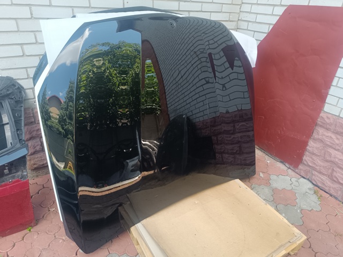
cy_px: 128
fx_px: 238
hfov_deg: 71.6
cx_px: 172
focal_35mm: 24
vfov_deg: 56.8
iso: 194
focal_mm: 6.14
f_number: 1.65
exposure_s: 1/100
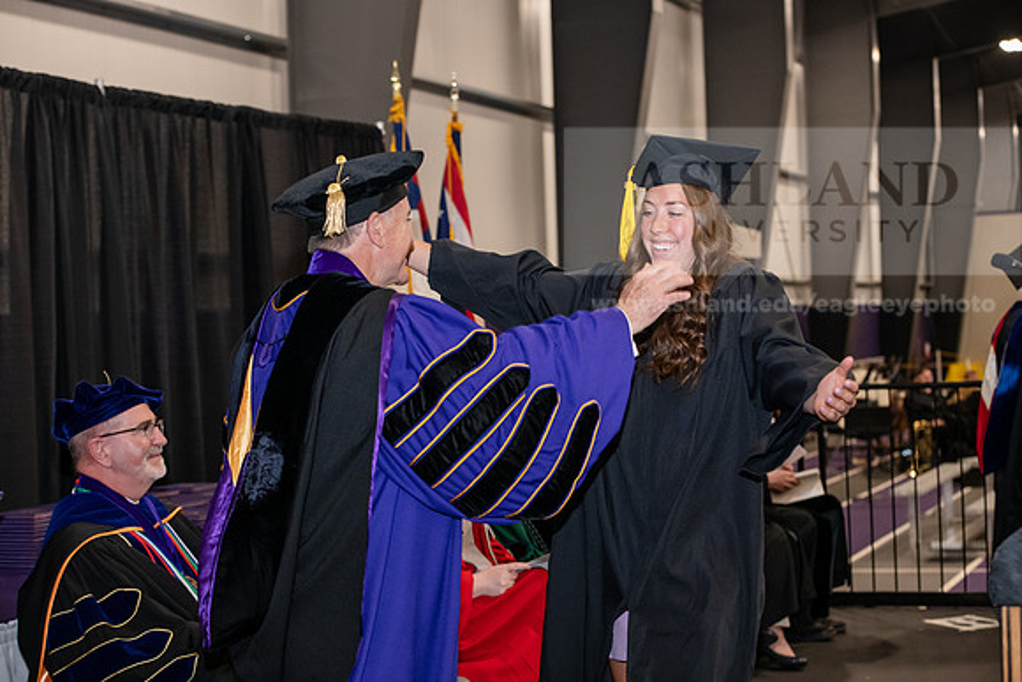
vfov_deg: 19.5
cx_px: 511
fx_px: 1988
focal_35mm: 70
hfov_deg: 28.8
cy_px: 341
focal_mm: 70
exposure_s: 1/200
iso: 2500
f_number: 5
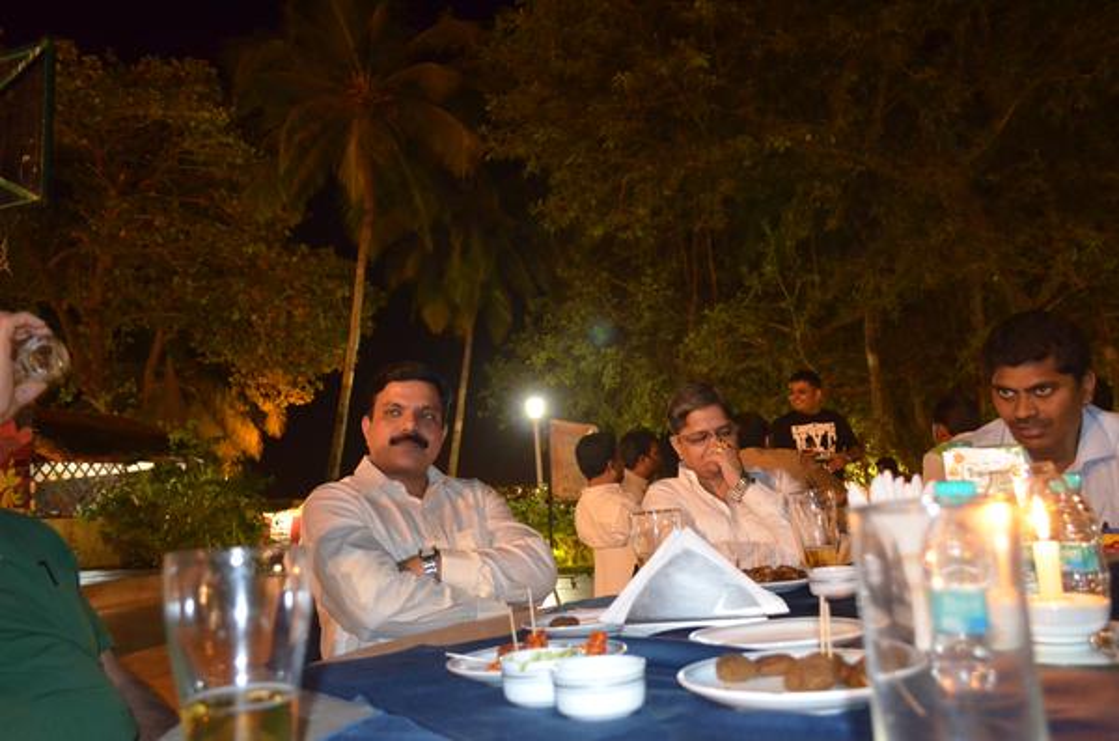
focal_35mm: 27
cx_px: 560
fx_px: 837
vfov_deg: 47.7
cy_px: 370
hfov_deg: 67.5
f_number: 3.5
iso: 3200
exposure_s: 1/20
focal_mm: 18
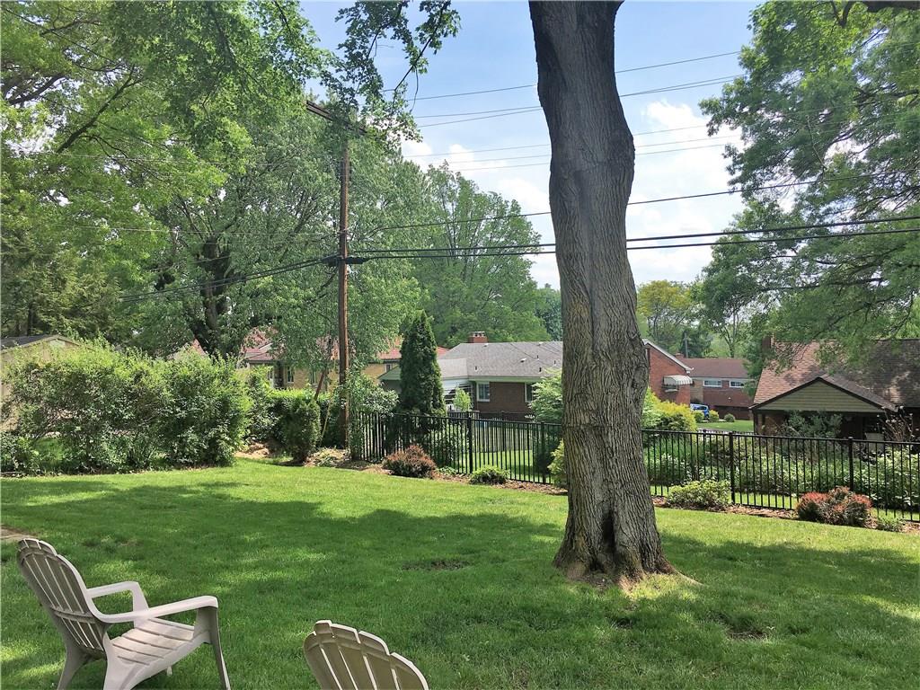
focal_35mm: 29
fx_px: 771
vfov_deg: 48.2
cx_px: 460
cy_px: 345
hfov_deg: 61.7
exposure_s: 1/999
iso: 25
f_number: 2.2
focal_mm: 4.15
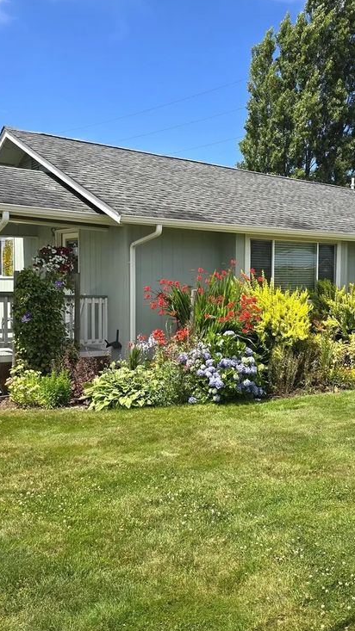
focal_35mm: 35
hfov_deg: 33.2
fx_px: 586
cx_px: 253
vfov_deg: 56.6
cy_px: 309
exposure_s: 1/730
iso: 12
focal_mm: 6.3
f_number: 1.7
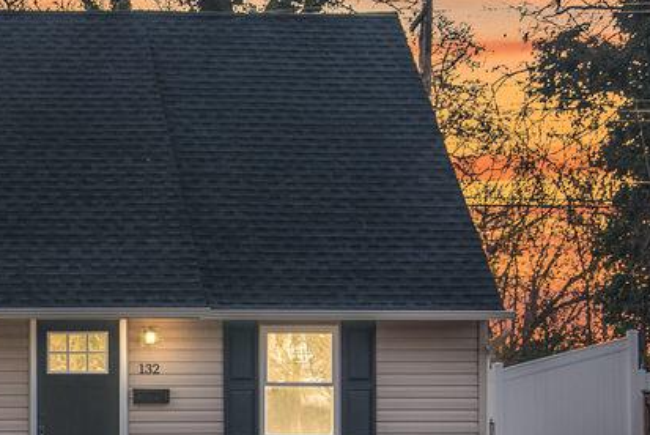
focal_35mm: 124
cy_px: 485
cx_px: -22
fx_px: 2240
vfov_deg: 10.9
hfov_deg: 16.1
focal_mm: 32
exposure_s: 1/200
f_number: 8
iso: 100
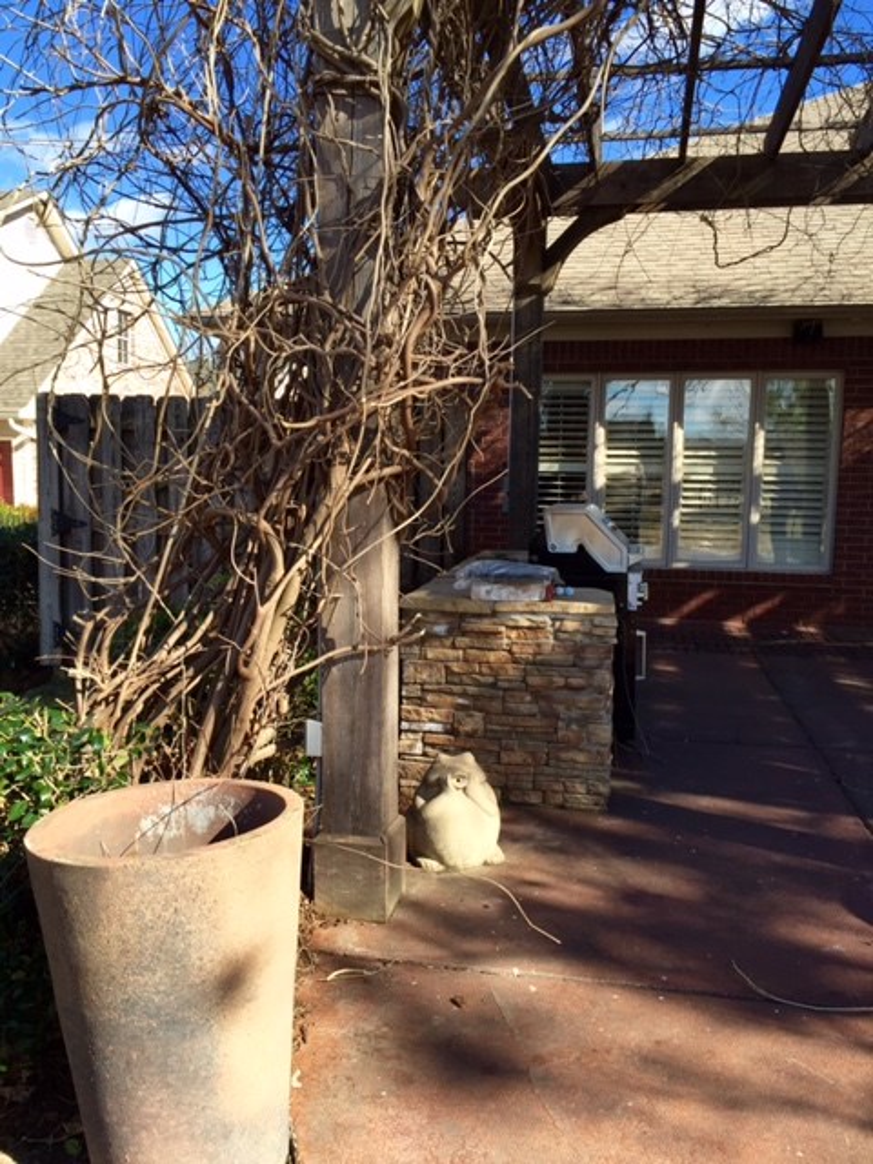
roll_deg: -0.9
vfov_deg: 61.7
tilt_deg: -6.0
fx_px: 975
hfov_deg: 48.2
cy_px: 582
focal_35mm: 29
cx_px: 436
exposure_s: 1/732
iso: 32
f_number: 2.2
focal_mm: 4.15
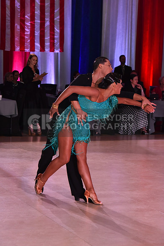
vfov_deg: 17.6
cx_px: 82
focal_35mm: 116
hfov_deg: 11.8
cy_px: 123
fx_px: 792
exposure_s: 1/320
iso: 2500
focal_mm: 116
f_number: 7.1
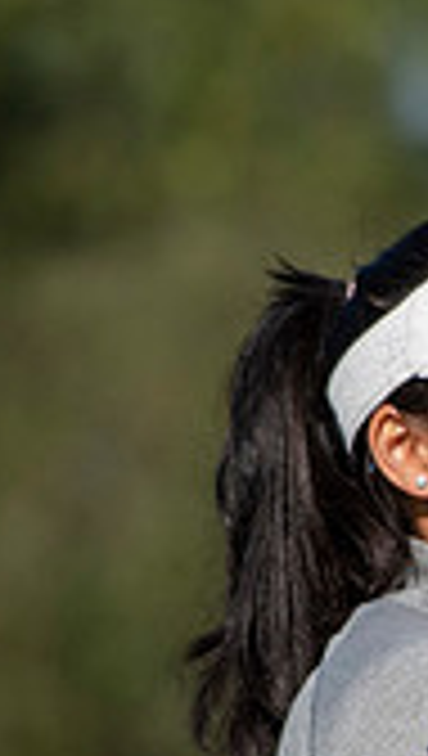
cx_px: 1027
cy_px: 866
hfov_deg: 0.7
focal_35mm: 1842
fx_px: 37015
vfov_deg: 1.2
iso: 500
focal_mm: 340
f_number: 5.6
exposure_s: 1/2000
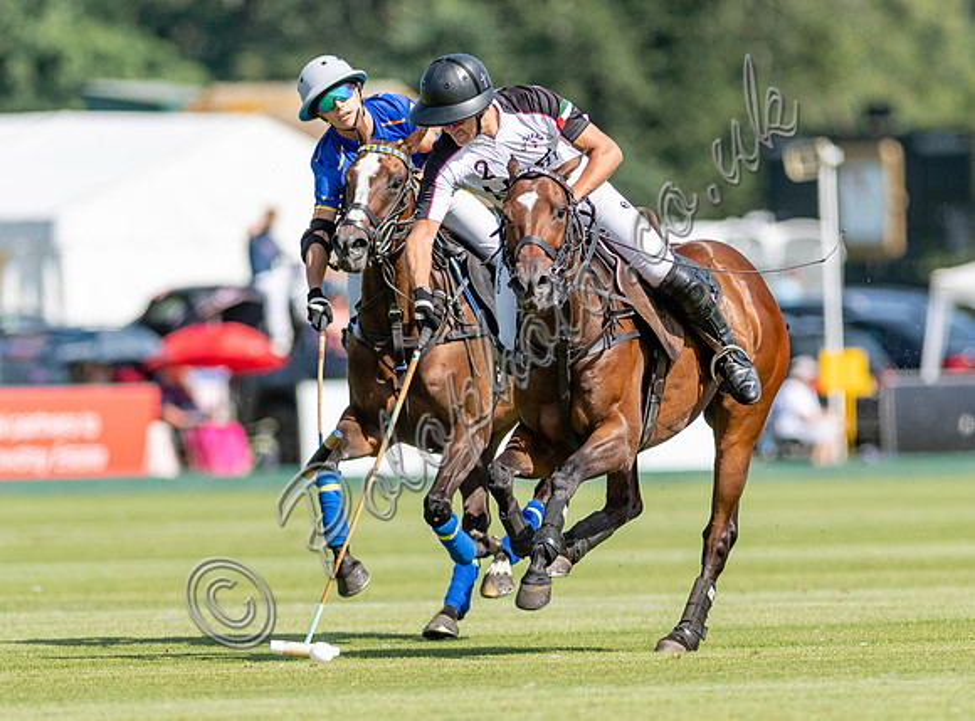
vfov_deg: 2.5
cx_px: 597
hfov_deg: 3.4
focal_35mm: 591
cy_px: 442
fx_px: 16554
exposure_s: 1/8000
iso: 400
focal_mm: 300
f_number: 2.8
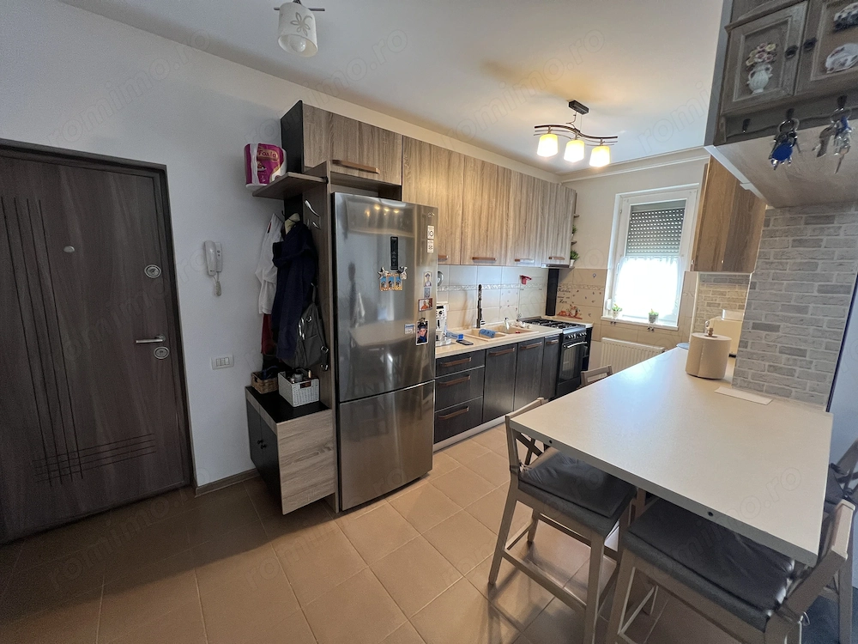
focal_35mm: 13
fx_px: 322
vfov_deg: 89.9
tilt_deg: -9.1
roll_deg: -1.6
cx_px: 429
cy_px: 322
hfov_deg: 106.2
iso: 250
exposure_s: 1/68
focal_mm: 1.57
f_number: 1.8
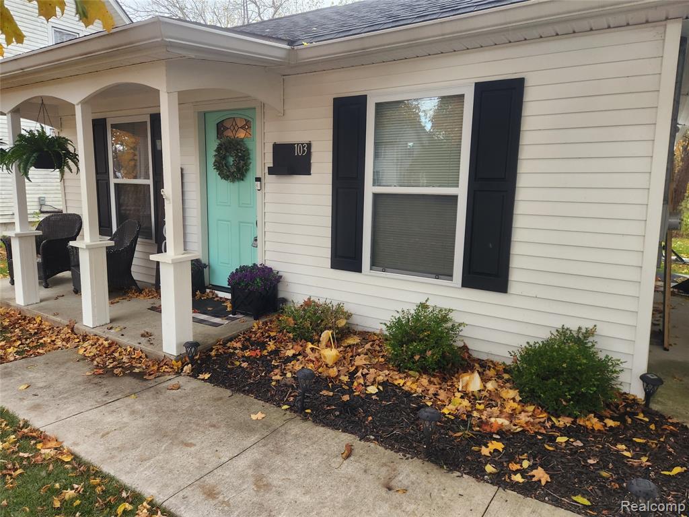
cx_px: 344
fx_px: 458
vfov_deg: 58.9
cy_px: 258
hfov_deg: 73.9
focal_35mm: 23
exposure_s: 1/120
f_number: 1.8
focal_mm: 5.4
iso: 200
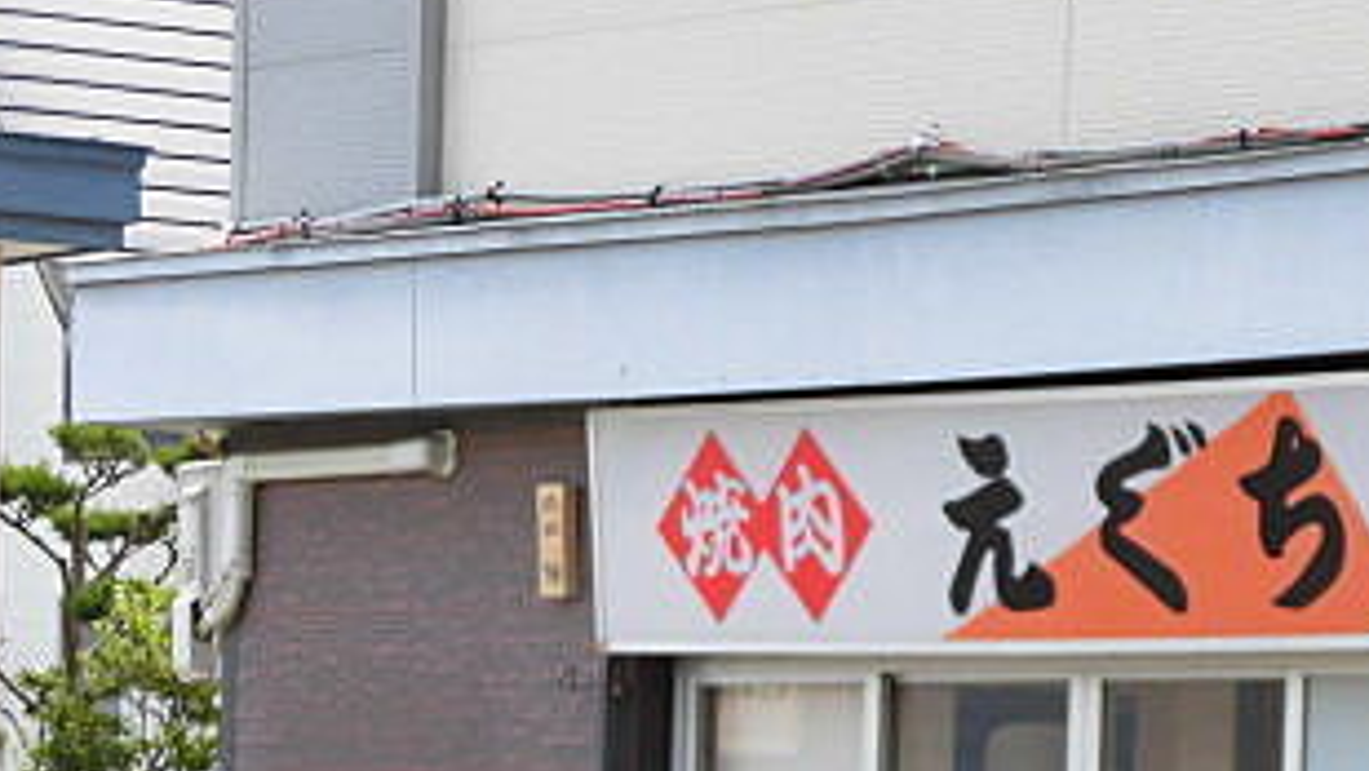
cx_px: 1010
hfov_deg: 10.6
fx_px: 7371
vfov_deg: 6.0
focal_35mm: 203
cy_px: 962
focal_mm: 16.15
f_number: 4.7
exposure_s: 1/125
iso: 100
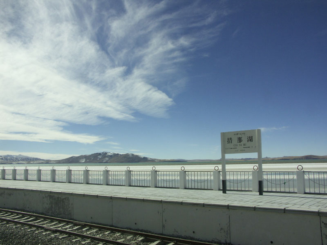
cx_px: 164
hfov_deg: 56.8
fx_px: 302
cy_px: 122
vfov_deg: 44.2
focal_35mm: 32
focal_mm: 8.35
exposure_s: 1/400
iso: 100
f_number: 9
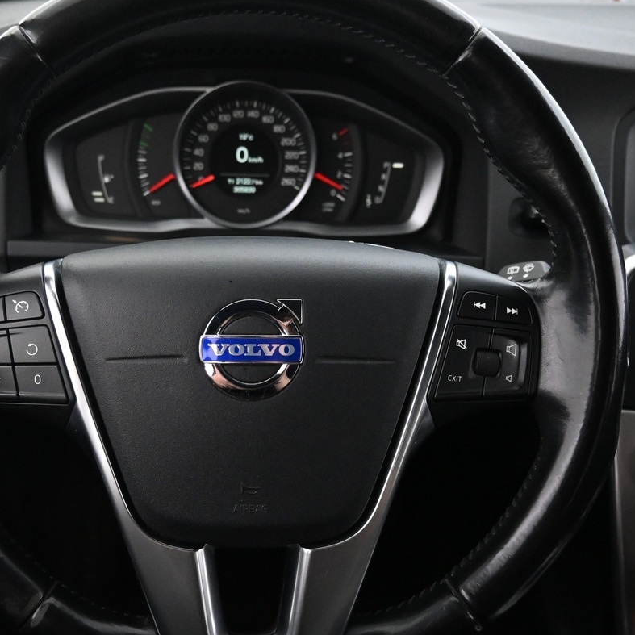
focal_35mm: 42
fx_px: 872
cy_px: 323
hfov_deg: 39.8
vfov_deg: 40.0
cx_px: 253
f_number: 3.5
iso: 3600
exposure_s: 1/25
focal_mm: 16
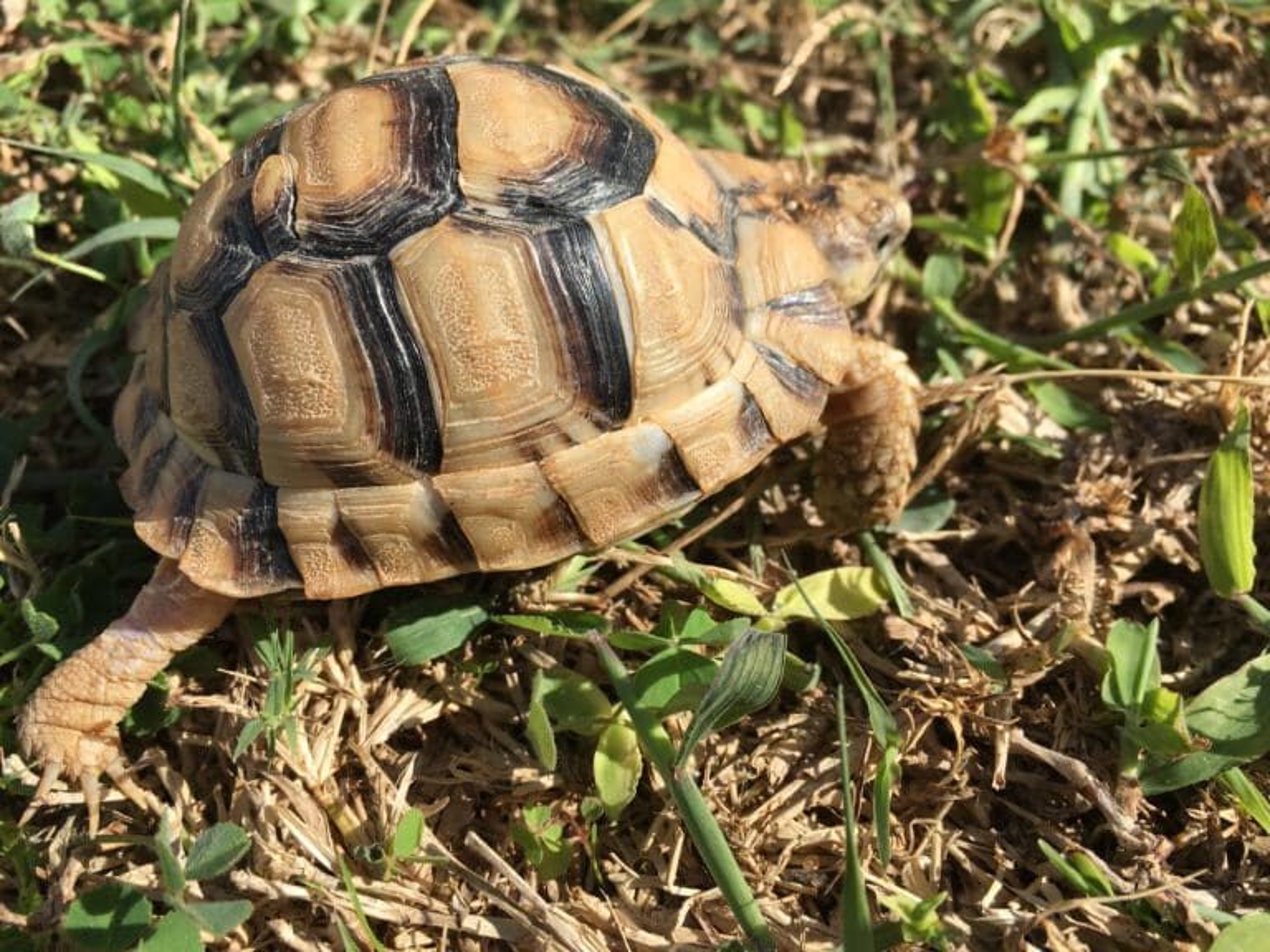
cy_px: 476
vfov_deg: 48.2
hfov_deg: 61.7
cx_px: 635
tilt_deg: -51.9
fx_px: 1064
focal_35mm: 29
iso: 25
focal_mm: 4.15
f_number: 2.2
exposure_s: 1/1241
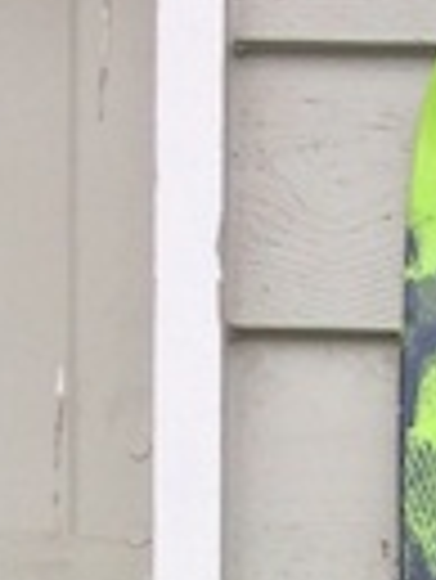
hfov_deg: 8.1
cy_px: 1686
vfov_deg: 9.1
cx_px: 683
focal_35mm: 180
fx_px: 3018
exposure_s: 1/423
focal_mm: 4.15
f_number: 2.2
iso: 32
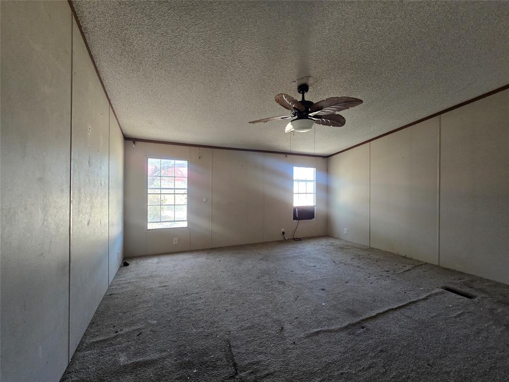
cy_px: 191
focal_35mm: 13
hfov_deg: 106.2
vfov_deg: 89.9
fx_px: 191
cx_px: 254
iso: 160
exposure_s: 1/60
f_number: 2.2
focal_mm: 2.2
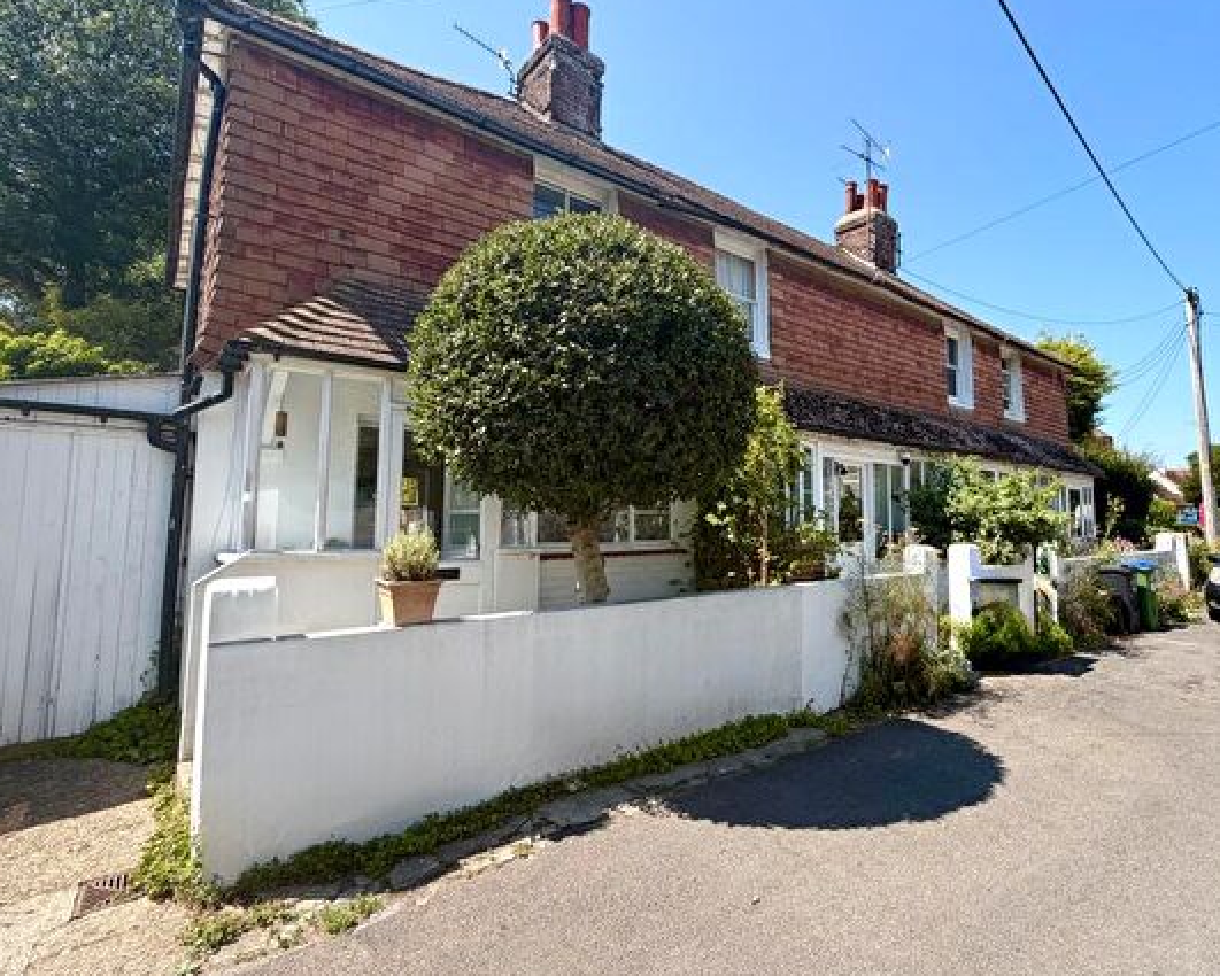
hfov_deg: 85.3
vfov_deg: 73.8
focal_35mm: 18
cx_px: 731
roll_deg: +1.0
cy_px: 465
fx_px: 650
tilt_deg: +5.9
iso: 32
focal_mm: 2.22
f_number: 2.2
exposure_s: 1/770
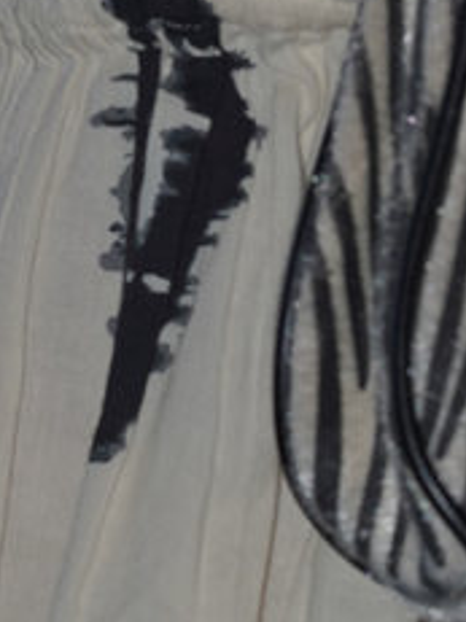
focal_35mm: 801
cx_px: -318
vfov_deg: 2.5
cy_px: -82
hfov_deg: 1.9
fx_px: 14391
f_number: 4.5
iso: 320
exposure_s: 1/200
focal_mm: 135
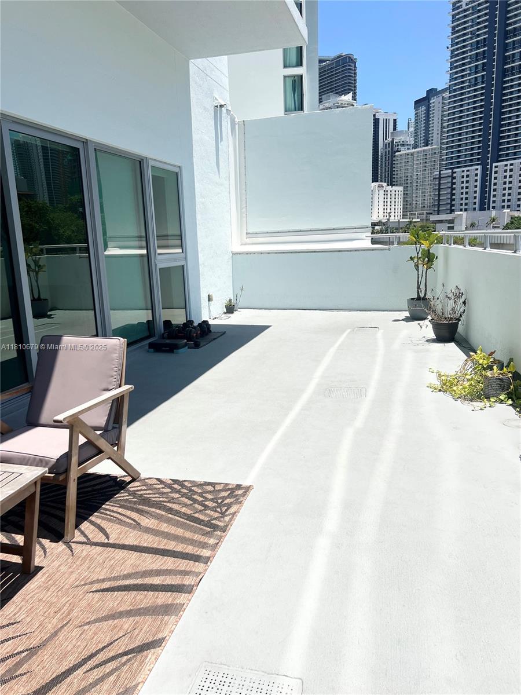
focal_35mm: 26
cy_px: 348
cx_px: 260
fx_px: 522
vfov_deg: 67.3
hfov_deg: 53.1
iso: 50
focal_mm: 5.7
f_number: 1.5
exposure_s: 1/7463
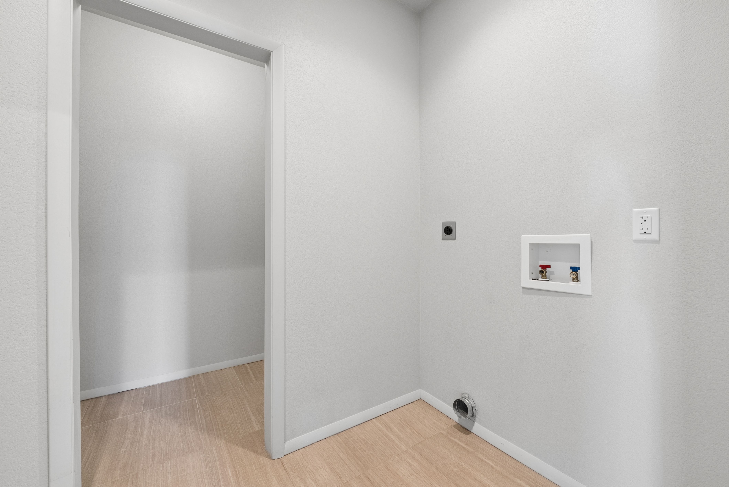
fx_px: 304
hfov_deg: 100.4
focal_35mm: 15
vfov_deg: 77.4
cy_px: 244
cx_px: 364
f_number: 8
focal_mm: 15
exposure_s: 1/10
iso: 800
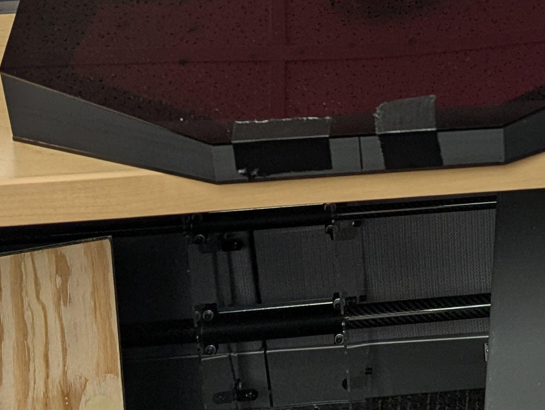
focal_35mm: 87
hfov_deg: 21.0
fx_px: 1371
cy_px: -312
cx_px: 652
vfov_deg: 15.0
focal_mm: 6.81
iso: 64
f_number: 1.85
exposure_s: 1/24
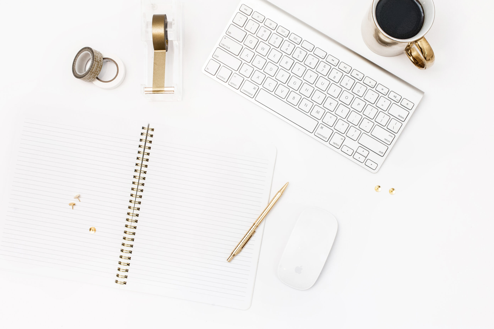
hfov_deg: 39.6
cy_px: 164
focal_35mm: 50
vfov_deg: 27.0
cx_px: 247
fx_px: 686
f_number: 10
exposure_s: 1/100
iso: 3200
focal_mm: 50
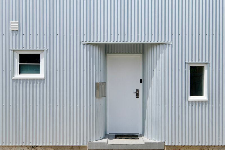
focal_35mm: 36
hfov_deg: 53.1
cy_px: 75
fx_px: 225
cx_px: 112
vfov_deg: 36.9
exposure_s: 1/640
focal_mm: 24
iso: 200
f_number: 8
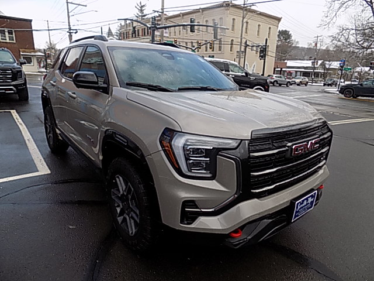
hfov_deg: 73.9
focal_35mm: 23
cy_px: 140
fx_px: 248
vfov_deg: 58.9
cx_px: 187
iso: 80
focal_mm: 4
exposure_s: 1/500
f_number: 3.1
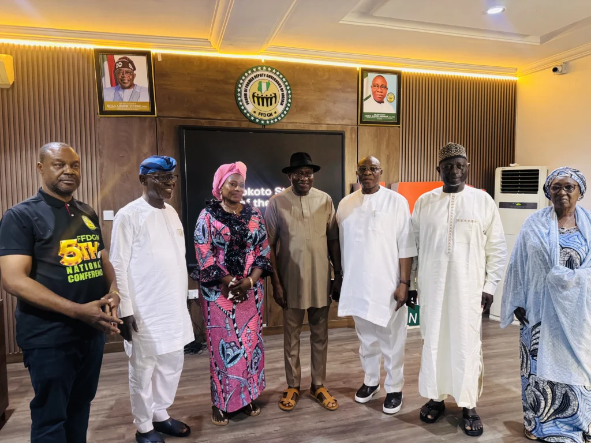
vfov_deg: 56.8
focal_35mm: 24
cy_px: 222
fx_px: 410
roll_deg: +0.5
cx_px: 296
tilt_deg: -3.8
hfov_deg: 71.6
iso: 640
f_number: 1.78
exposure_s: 1/33
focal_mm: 6.76
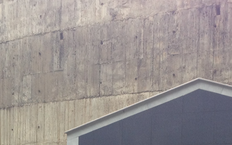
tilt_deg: -1.8
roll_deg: -1.2
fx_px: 759
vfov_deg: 10.4
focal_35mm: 120
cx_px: 51
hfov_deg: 17.3
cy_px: 246
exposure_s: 1/174
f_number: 2.4
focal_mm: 4.12
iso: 50
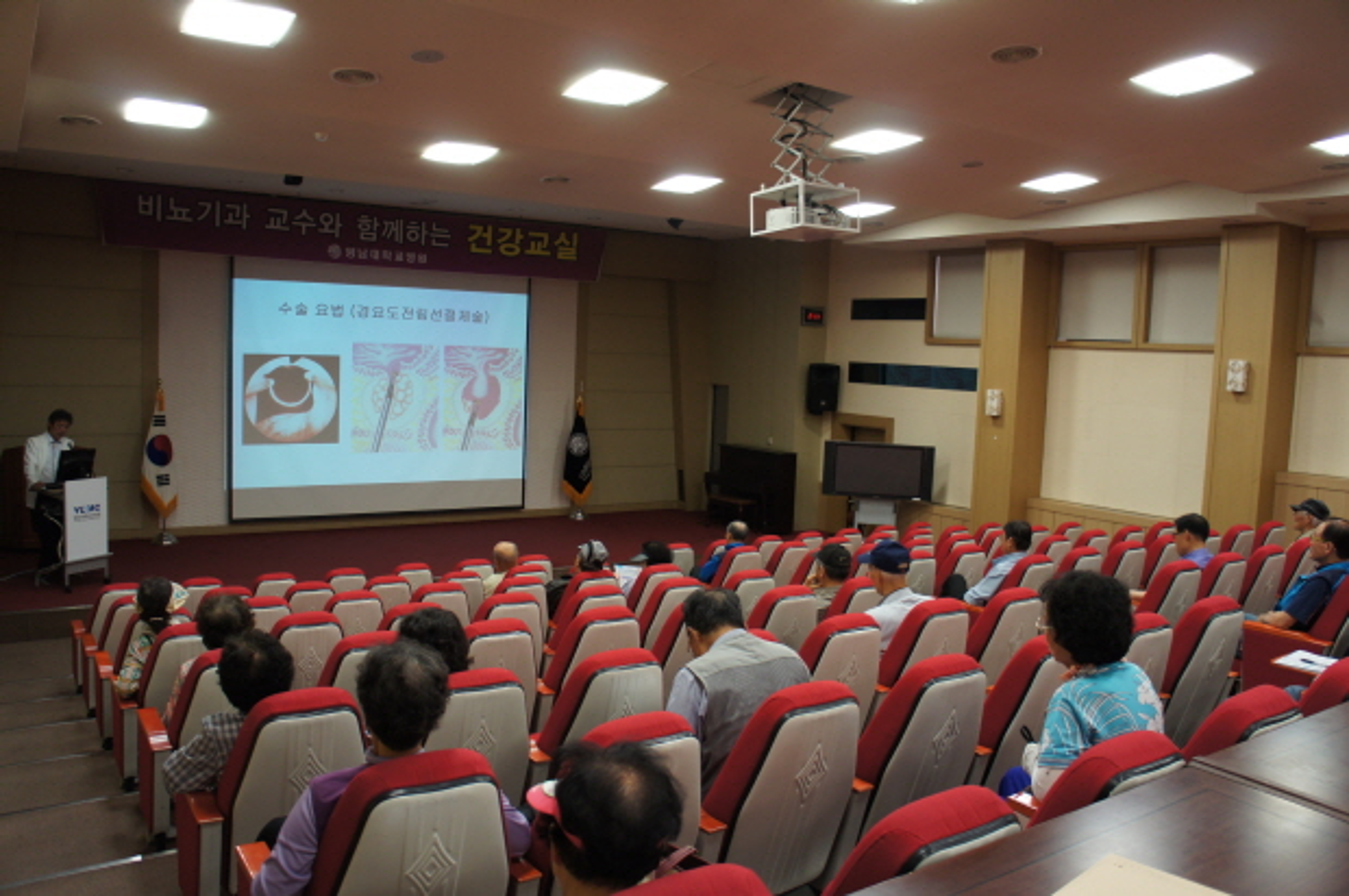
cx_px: 674
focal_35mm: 27
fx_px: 1011
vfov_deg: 47.8
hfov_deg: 67.4
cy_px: 448
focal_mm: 18
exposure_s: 1/30
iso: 400
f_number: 4
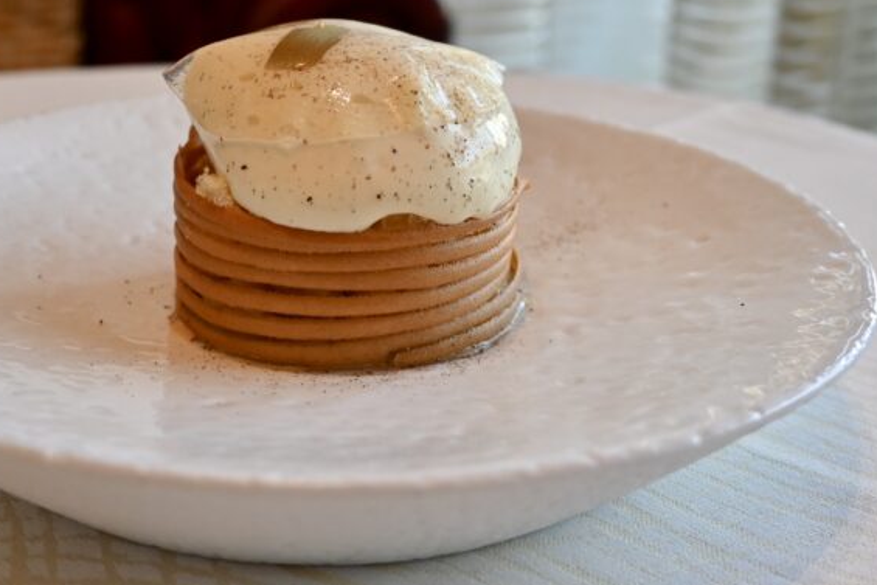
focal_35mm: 39
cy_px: 244
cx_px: 320
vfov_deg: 33.9
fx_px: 958
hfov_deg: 48.6
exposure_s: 1/125
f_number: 3.8
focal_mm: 19.5
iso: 400
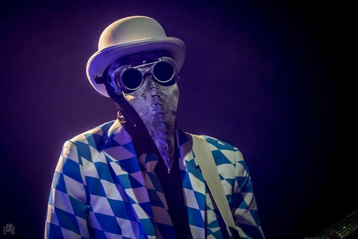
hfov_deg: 19.5
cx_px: 179
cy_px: 120
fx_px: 1044
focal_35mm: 105
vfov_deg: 13.0
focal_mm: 70
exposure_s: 1/80
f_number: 2.8
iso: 2500
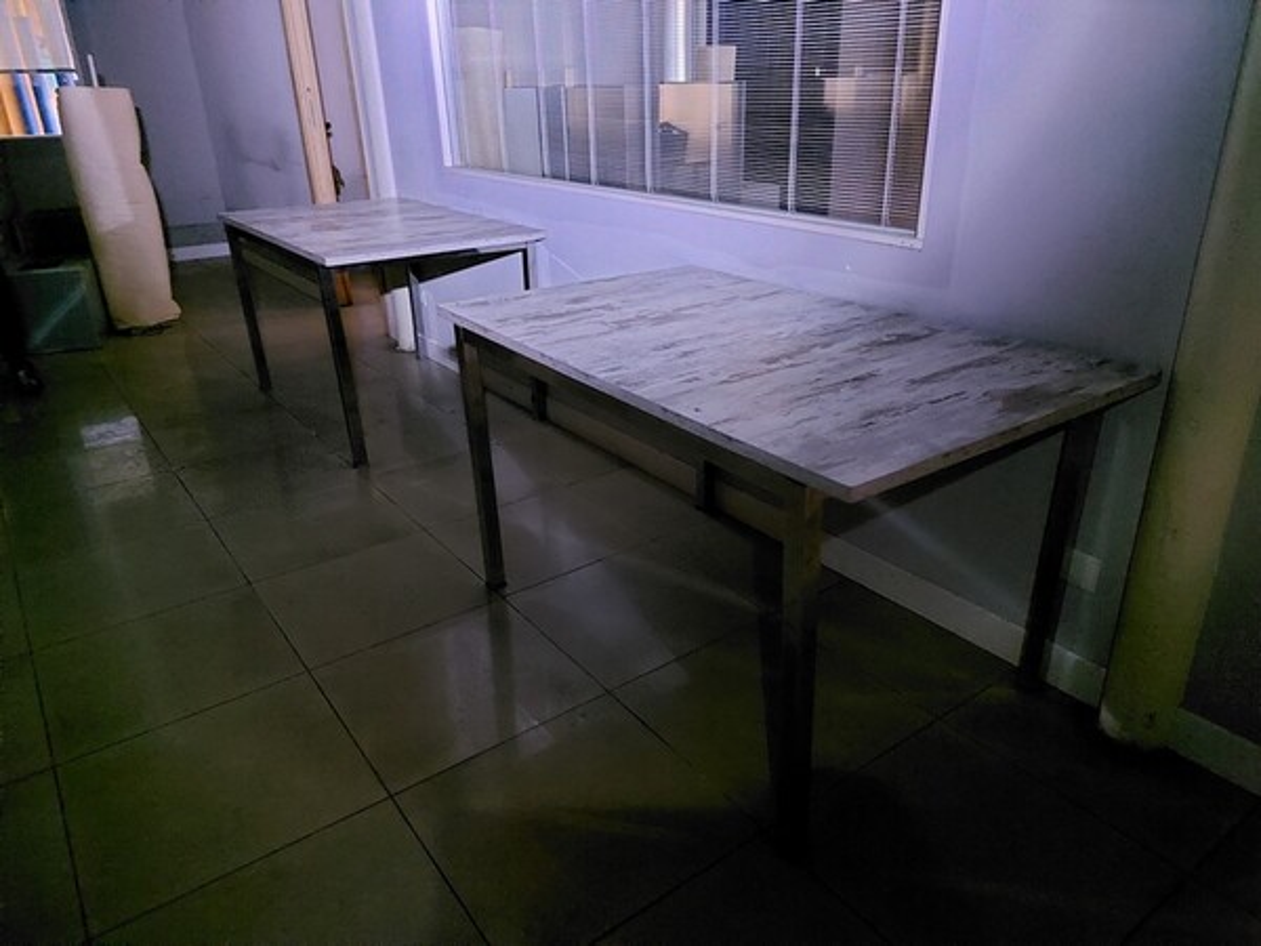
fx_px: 874
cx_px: 630
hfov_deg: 71.6
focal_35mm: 24
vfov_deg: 56.8
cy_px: 473
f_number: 1.8
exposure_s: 1/20
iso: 2000
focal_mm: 5.23
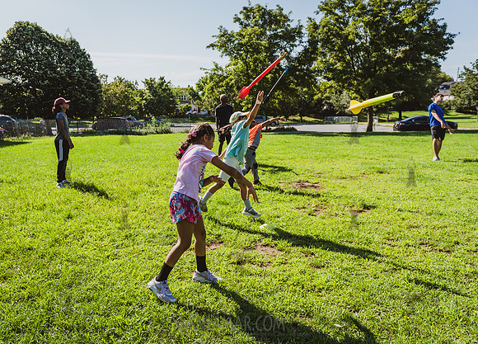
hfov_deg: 67.0
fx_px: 359
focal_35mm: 26
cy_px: 164
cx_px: 209
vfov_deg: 51.1
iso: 200
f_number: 3.5
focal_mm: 24
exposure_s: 1/1600
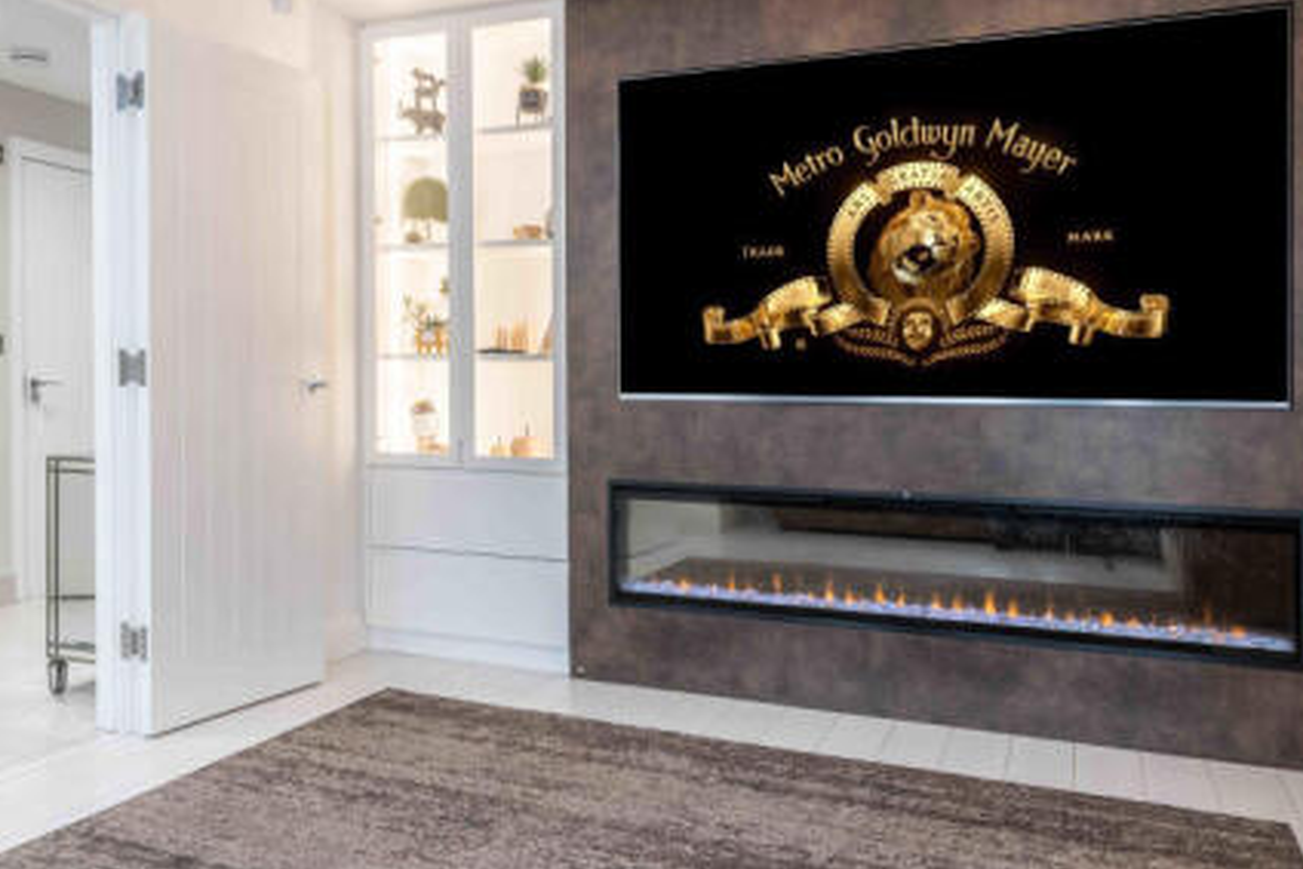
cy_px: 419
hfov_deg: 54.7
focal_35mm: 34
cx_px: 438
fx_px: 1231
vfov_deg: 38.9
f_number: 9
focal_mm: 22
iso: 80
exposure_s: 1/3
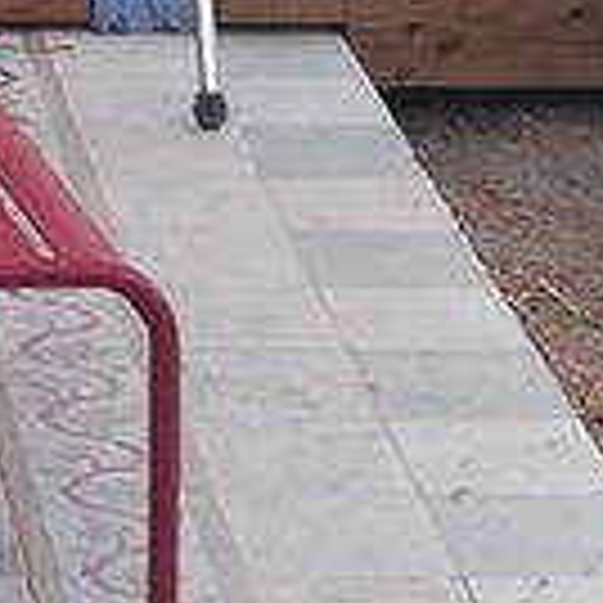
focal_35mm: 225
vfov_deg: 7.4
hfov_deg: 7.6
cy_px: -693
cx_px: -328
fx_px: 4434
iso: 50
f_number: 2.2
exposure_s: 1/105
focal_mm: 3.81
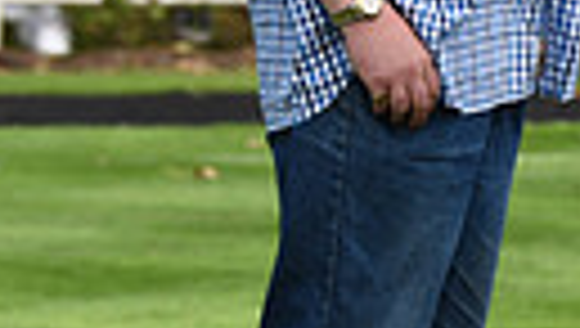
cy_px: 11
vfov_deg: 1.9
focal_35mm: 635
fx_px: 9780
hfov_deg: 3.4
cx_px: 1281
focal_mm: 135
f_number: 5.6
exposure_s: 1/1250
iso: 400
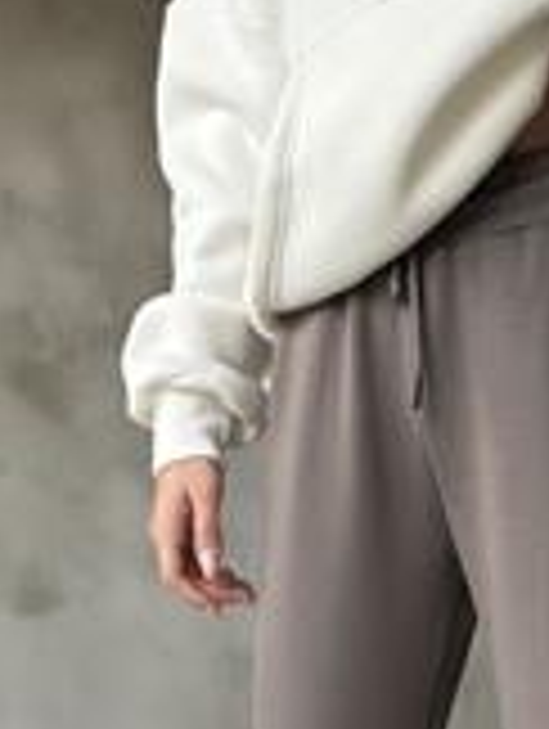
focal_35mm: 126
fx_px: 2657
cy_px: 716
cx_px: 495
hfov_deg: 11.7
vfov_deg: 15.4
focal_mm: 6.86
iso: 250
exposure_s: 1/60
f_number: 1.78
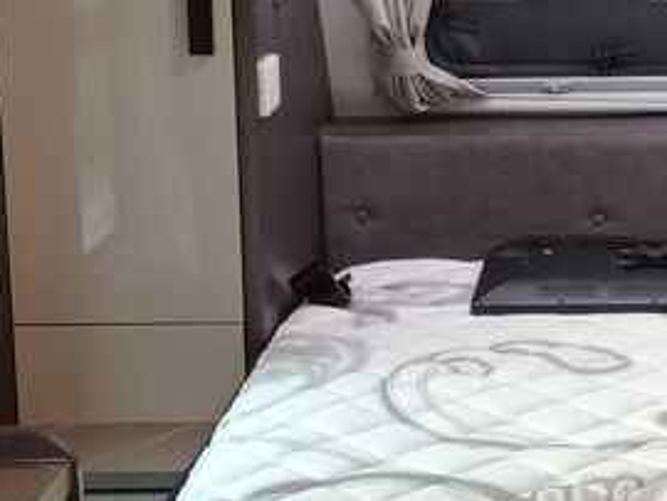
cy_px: 170
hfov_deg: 16.6
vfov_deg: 13.0
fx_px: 2199
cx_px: 761
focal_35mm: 114
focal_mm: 3.98
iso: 814
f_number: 1.8
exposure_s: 1/33.3
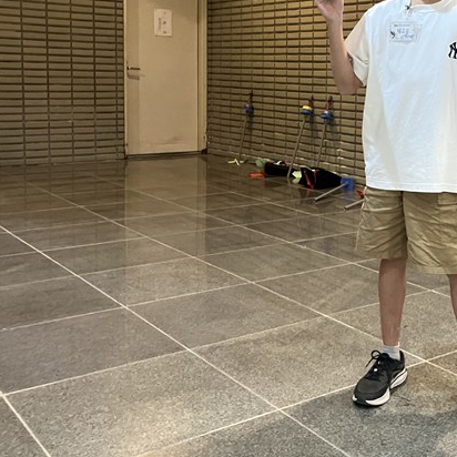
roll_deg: -0.2
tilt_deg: -5.2
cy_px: 130
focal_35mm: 48
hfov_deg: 33.8
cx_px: 396
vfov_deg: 34.8
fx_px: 717
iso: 400
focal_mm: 3.99
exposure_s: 1/30
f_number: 1.8
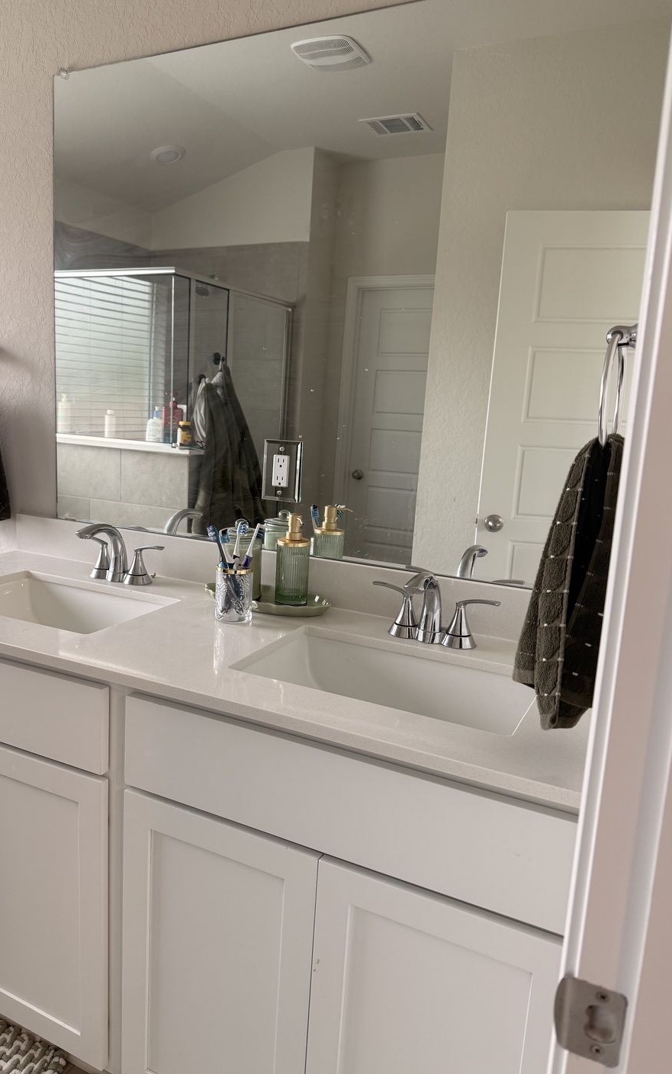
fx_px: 762
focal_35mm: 26
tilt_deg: -10.5
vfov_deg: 70.4
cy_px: 540
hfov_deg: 47.3
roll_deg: -2.4
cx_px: 268
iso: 160
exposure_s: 1/120
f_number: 1.78
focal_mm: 6.76
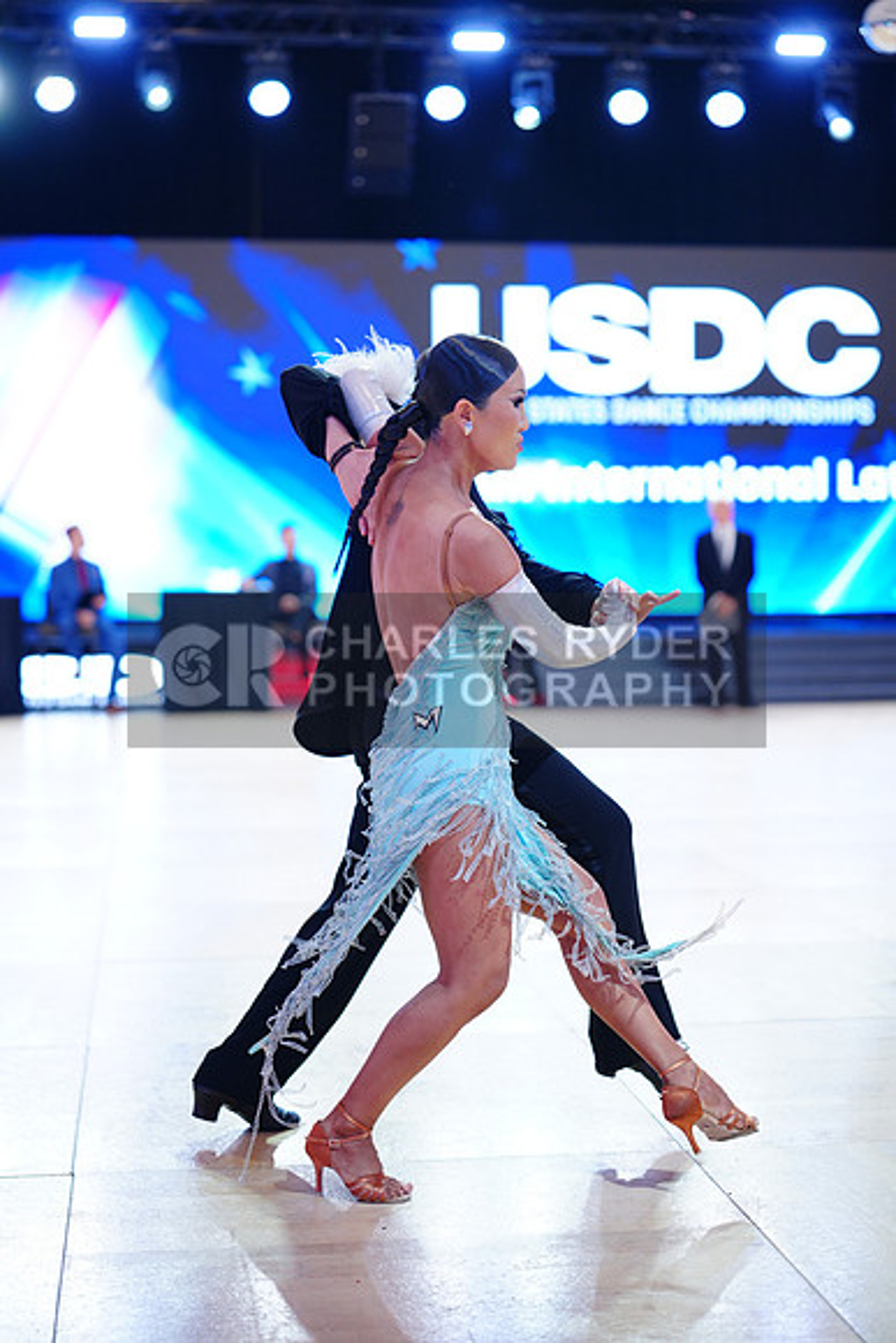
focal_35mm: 60
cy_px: 672
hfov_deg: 22.6
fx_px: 2238
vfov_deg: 33.4
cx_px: 448
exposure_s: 1/400
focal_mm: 60
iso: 640
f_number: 2
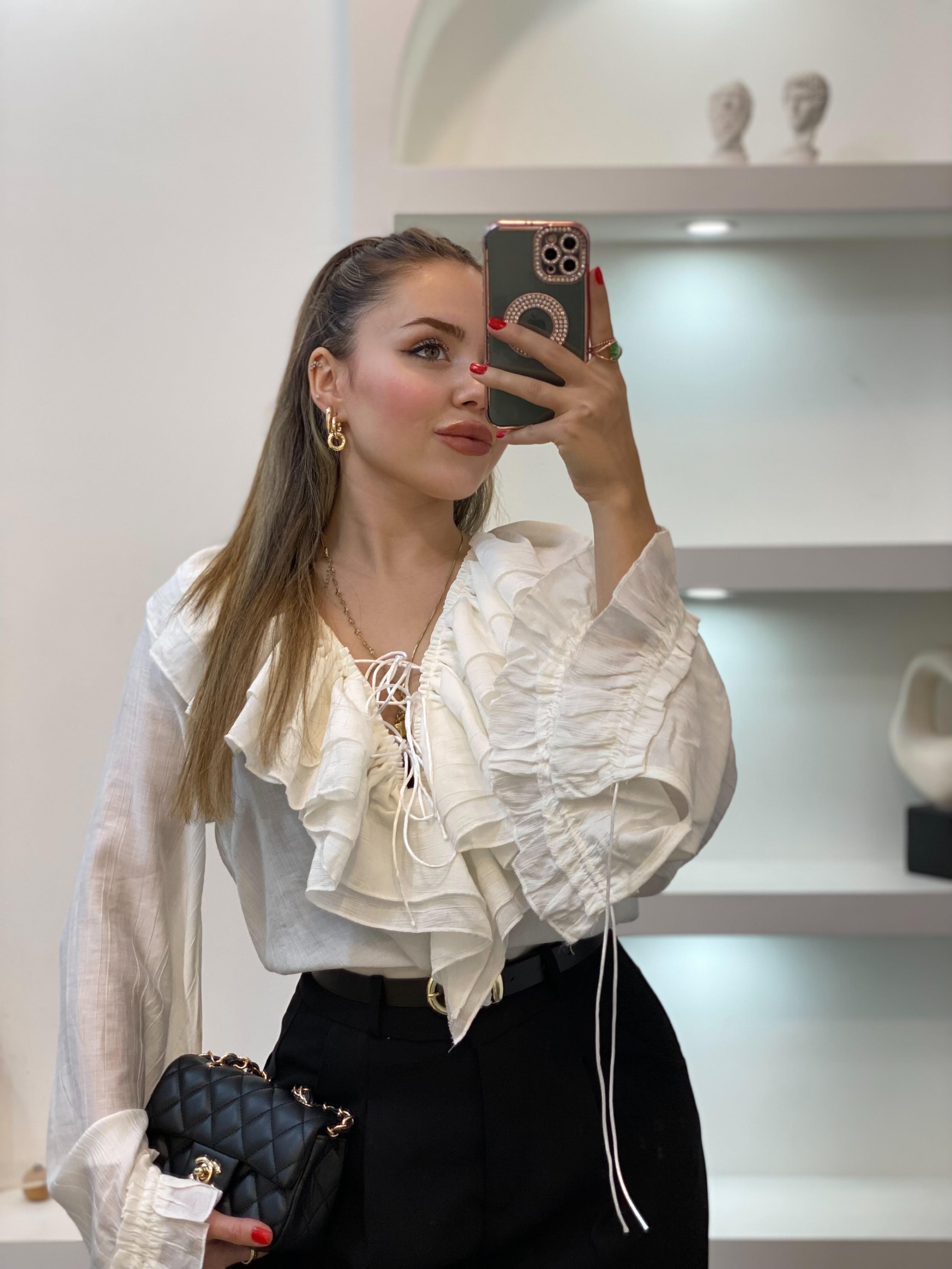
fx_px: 1907
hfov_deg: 28.0
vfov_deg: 36.8
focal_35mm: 52
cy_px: 634
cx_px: 476
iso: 80
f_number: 2
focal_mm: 6
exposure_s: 1/100
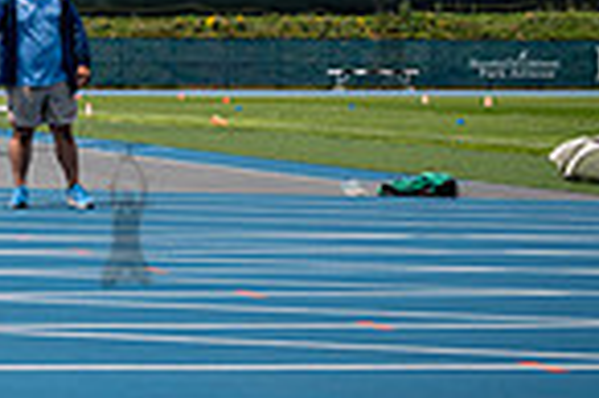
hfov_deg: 13.4
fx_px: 2343
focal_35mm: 141
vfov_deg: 9.6
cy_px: 16
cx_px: -406
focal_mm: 35
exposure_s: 1/1250
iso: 100
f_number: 5
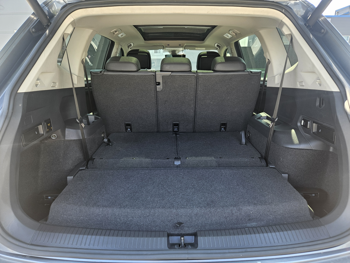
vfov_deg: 58.9
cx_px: 175
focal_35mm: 23
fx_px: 233
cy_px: 132
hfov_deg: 73.9
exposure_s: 1/120
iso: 40
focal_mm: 5.4
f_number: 1.8
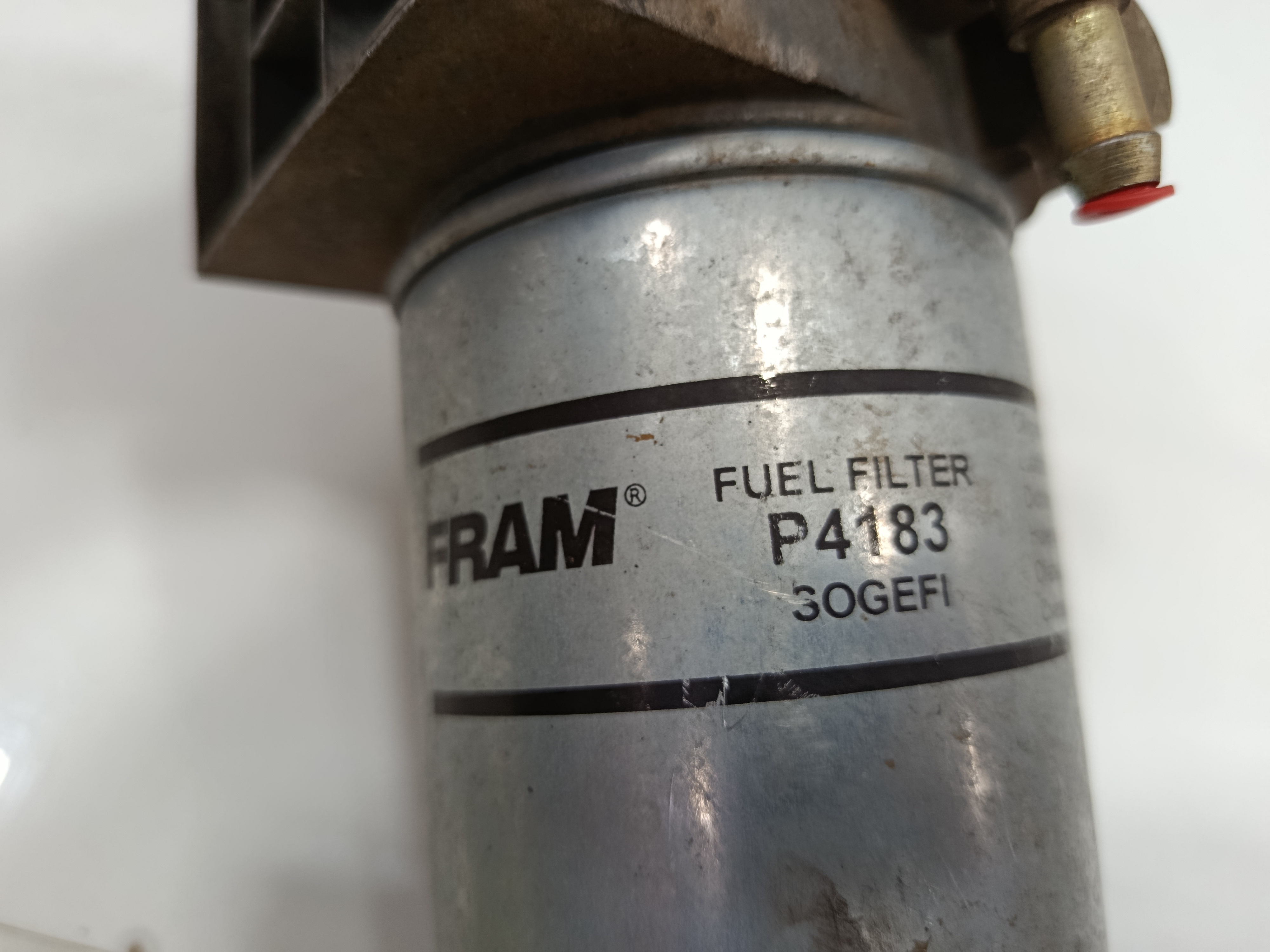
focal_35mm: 24
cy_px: 476
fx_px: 881
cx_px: 635
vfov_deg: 56.8
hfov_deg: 71.6
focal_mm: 5.24
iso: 632
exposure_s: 1/50
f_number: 1.7
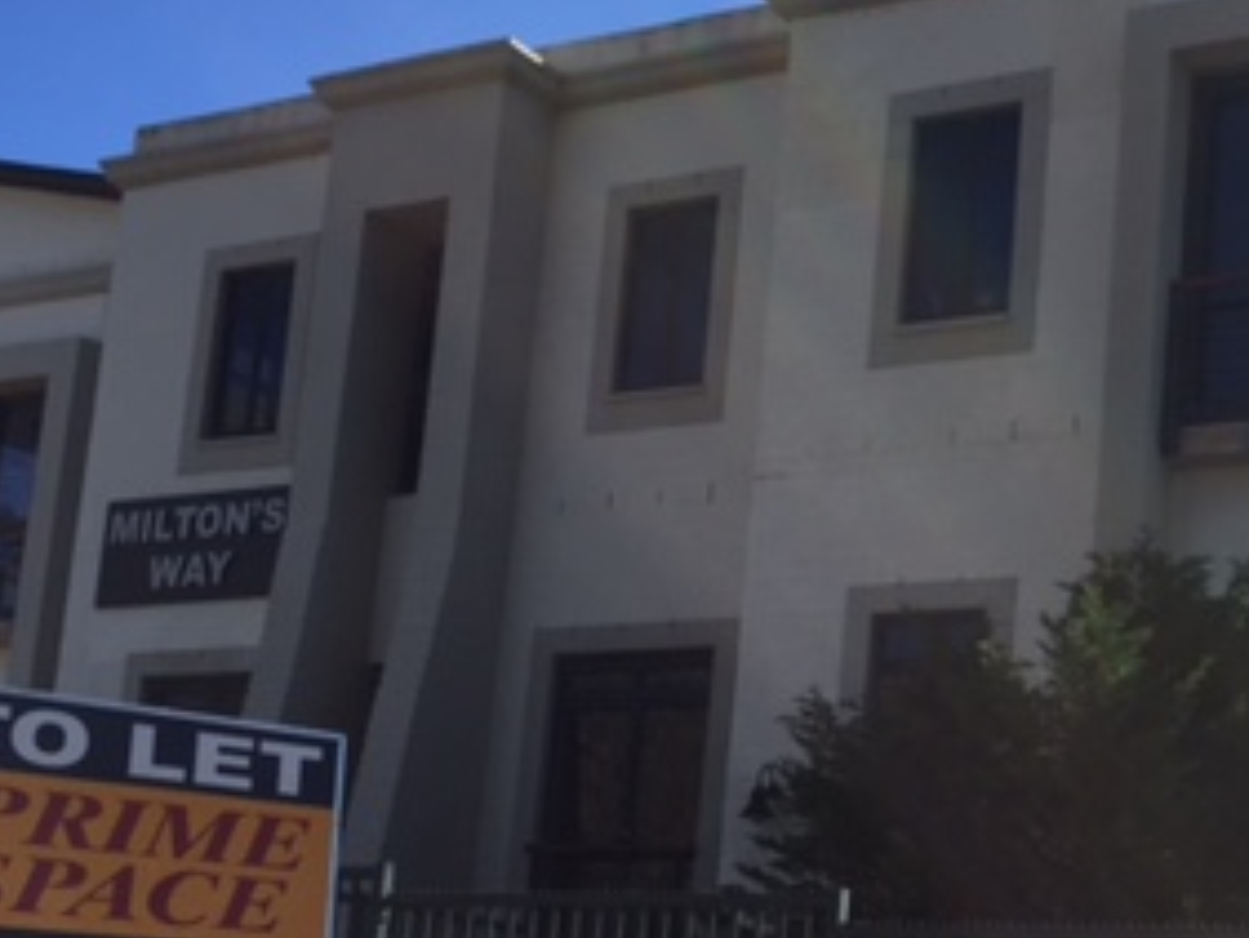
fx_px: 2382
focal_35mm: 66
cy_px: 729
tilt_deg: +11.3
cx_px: 1022
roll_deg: -3.8
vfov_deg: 22.0
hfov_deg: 28.7
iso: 32
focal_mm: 4.15
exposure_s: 1/1647
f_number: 2.2
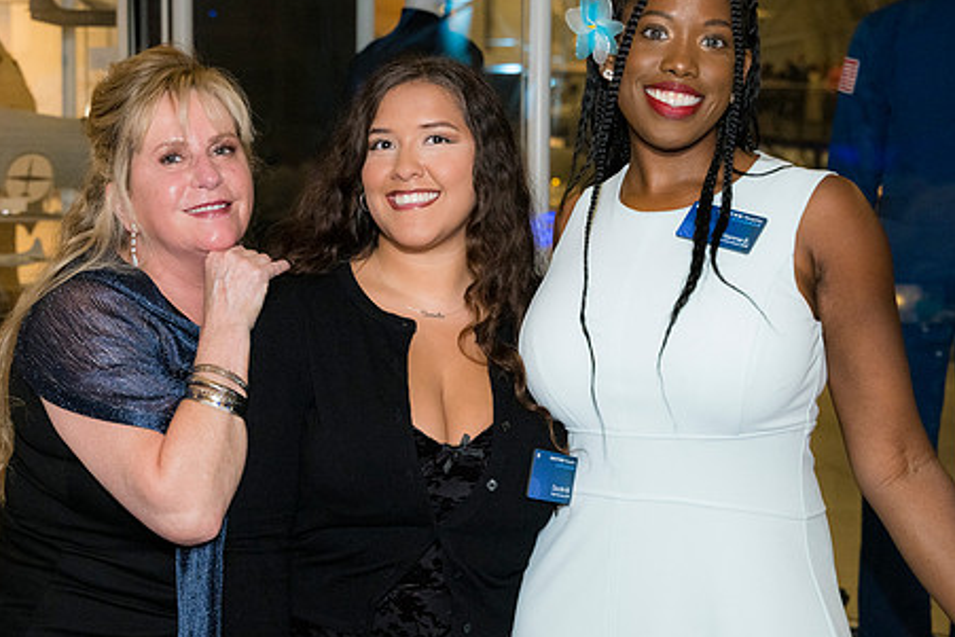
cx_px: 404
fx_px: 1672
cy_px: 308
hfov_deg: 31.8
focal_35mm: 63
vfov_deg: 21.6
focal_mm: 49
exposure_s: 1/125
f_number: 4
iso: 3200
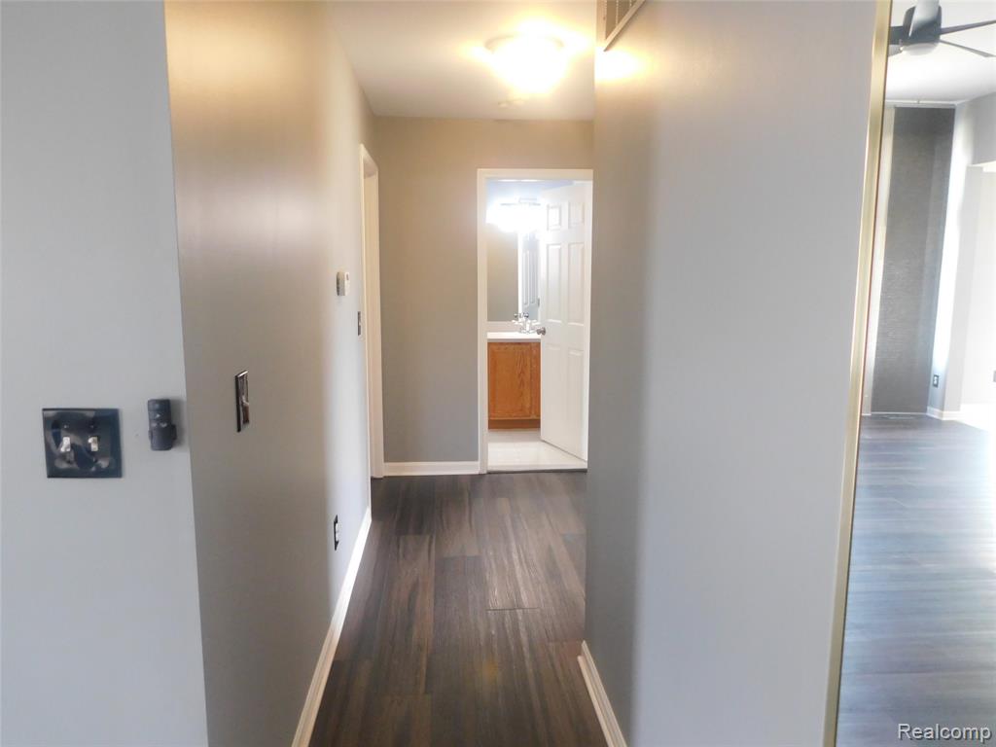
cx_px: 498
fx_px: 719
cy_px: 374
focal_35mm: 25
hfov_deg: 69.4
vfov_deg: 54.9
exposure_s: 1/25
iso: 400
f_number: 3.1
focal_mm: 4.5
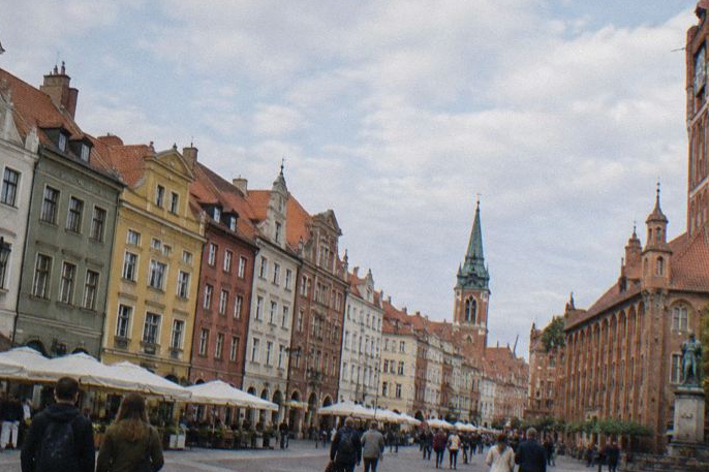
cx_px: 435
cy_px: 290
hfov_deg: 28.8
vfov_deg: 19.4
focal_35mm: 70
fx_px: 1378
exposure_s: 1/400
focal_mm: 48
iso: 200
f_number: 8
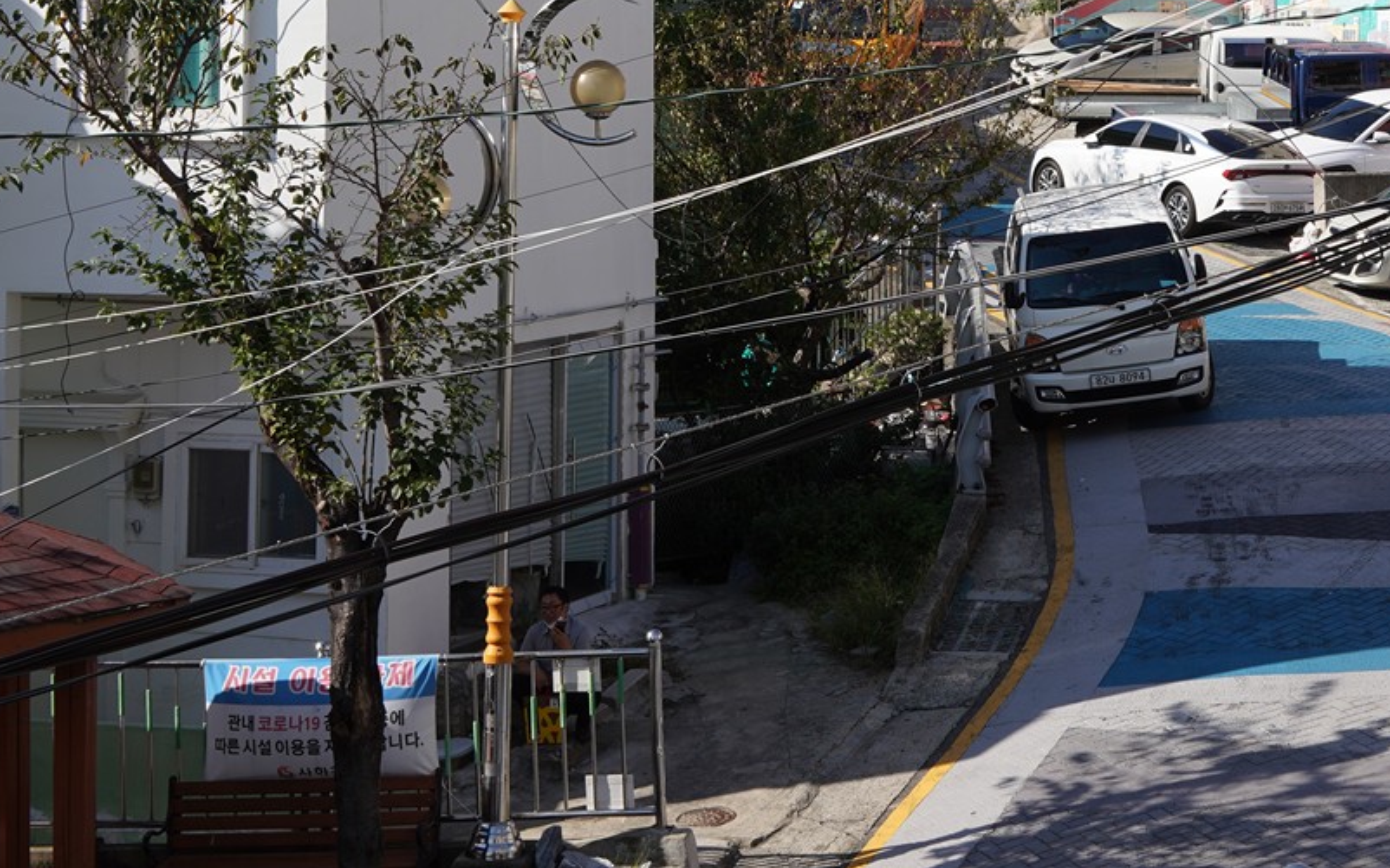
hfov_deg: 23.0
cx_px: 1095
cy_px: -109
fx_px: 3371
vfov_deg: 14.3
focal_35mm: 89
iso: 100
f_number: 11
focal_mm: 35
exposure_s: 1/125
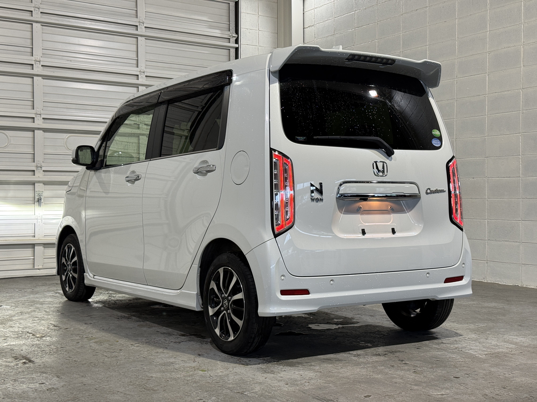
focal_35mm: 48
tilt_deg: +0.2
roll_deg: +0.1
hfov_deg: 39.7
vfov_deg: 30.3
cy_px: 201
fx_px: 745
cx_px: 268
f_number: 1.78
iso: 80
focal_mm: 6.76
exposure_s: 1/60
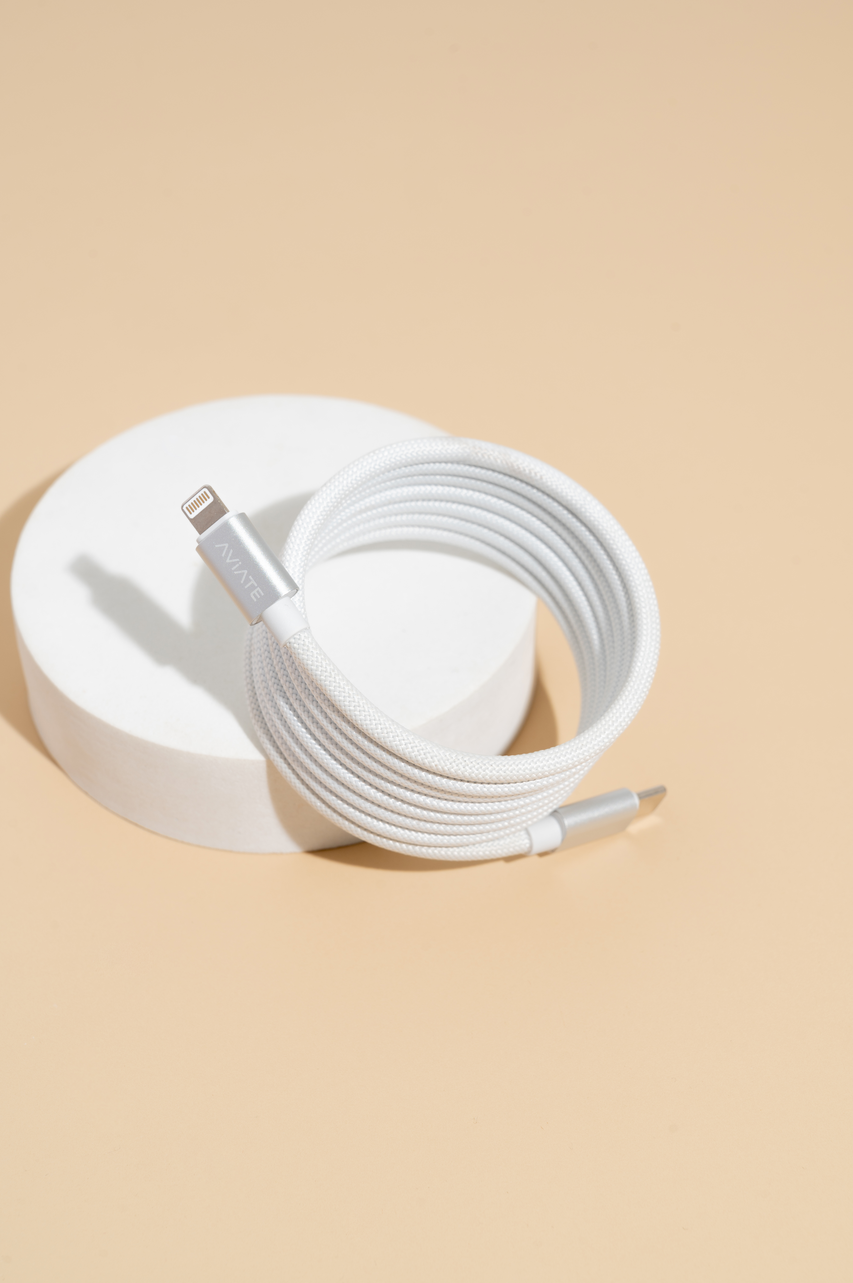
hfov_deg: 19.4
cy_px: 642
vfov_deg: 28.9
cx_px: 426
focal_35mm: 70
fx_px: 2491
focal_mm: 70
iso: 160
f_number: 10
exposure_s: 1/160
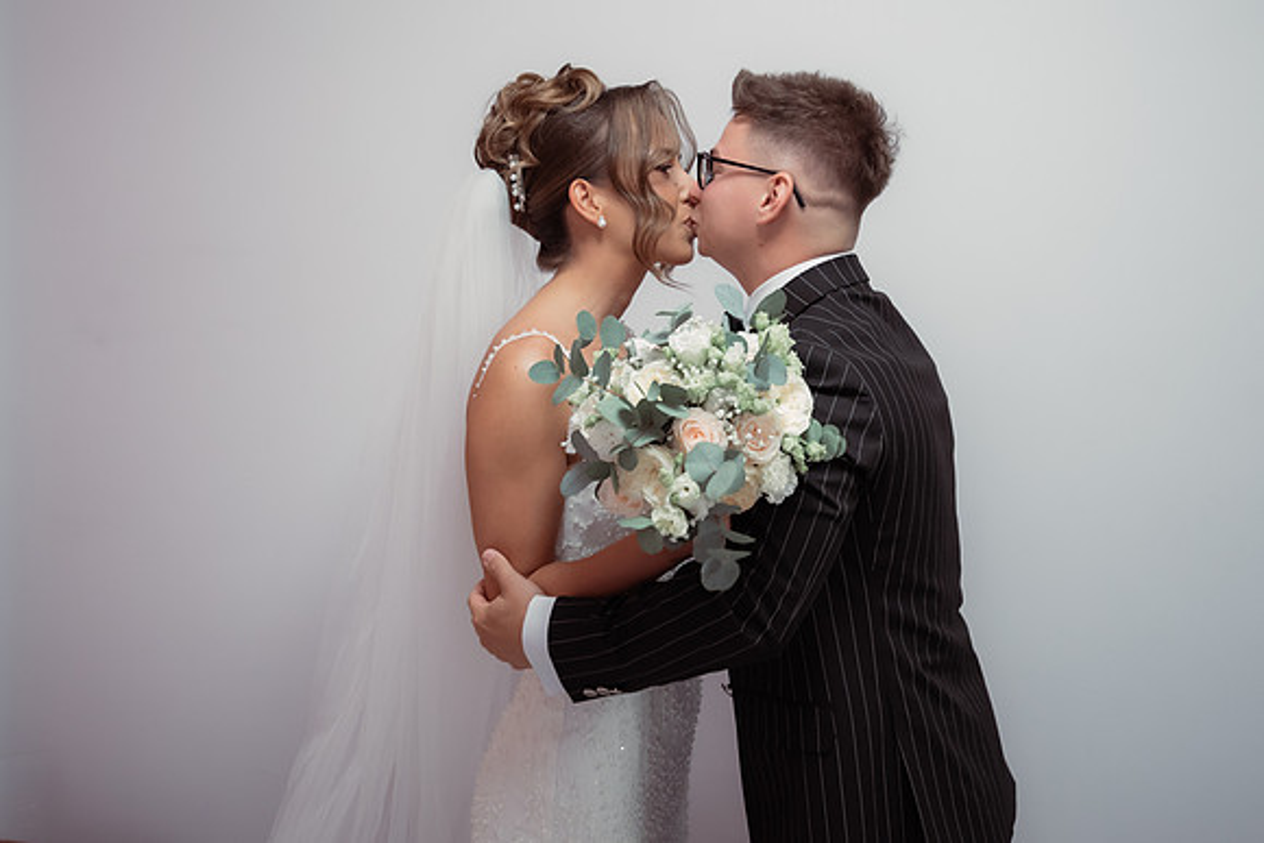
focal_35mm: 40
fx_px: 1404
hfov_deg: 48.4
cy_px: 296
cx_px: 698
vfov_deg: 33.2
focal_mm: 30
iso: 1250
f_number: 2.8
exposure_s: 1/320
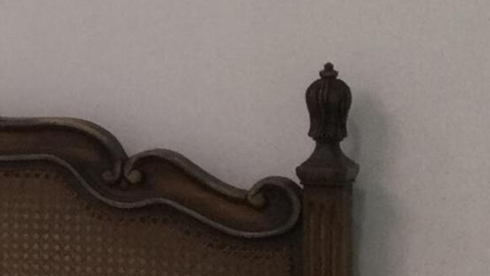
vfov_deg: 6.9
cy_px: 81
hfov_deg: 10.7
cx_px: -634
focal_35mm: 175
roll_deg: -1.1
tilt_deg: -1.9
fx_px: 2274
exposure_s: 1/40
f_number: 2.4
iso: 25
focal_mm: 3.3
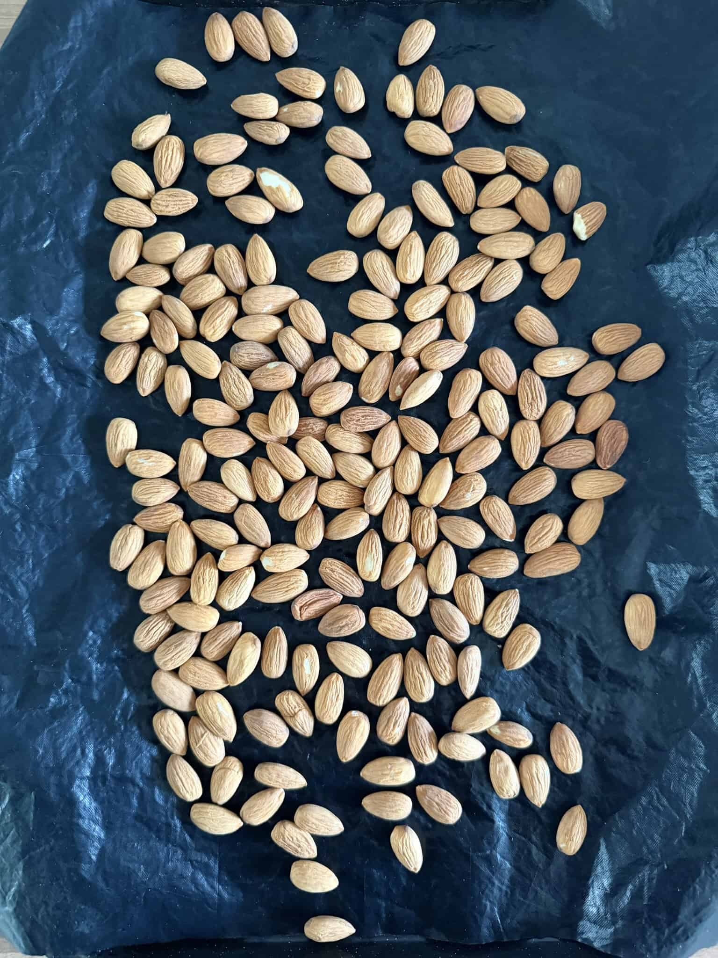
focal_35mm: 24
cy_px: 479
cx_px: 359
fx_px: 664
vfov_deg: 71.6
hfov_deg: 56.8
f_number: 1.8
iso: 800
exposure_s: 1/45
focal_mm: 6.8
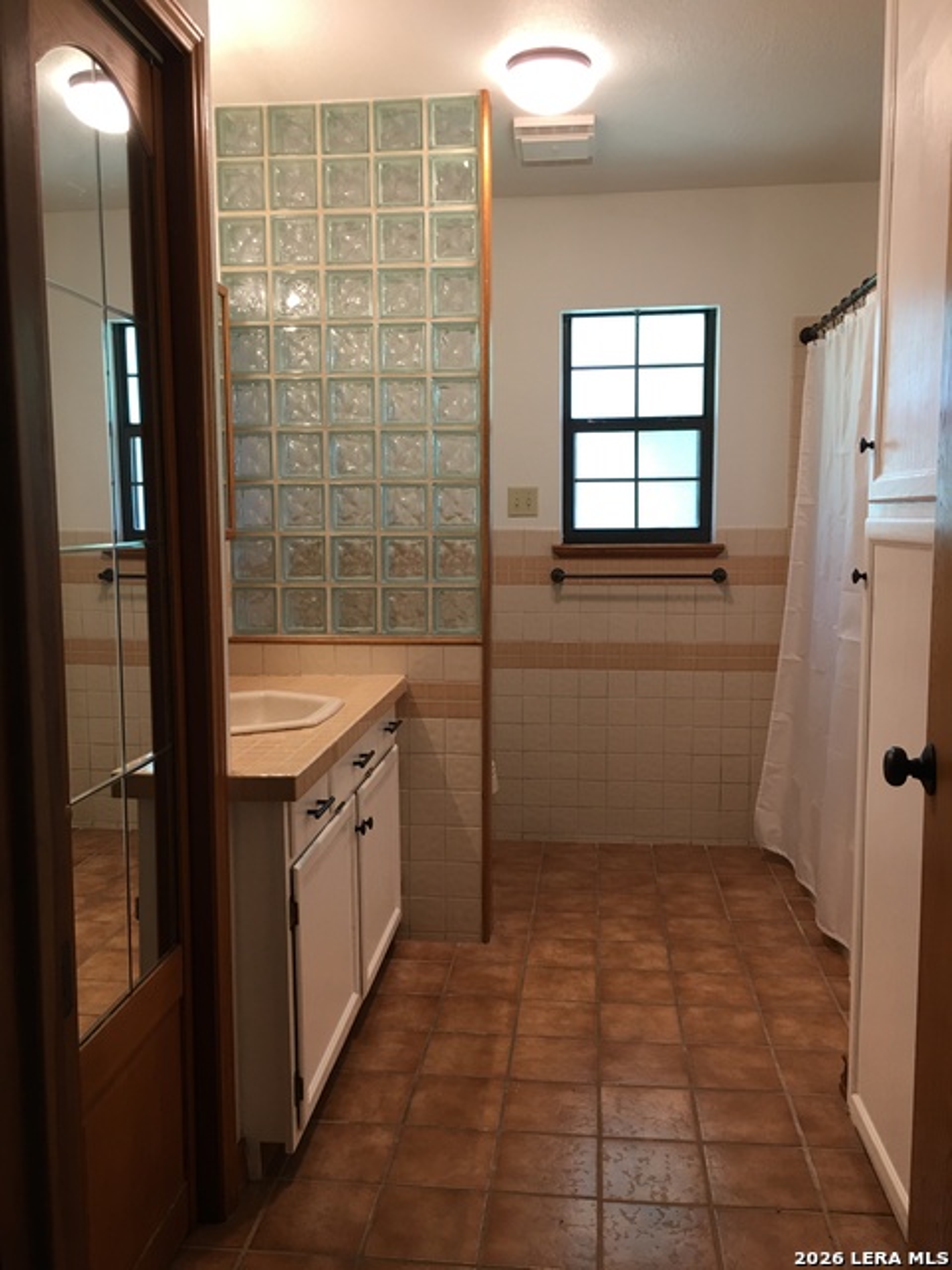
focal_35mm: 29
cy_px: 635
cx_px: 476
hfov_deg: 48.2
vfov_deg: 61.7
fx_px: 1063
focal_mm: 4.15
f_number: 2.2
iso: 32
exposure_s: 1/15
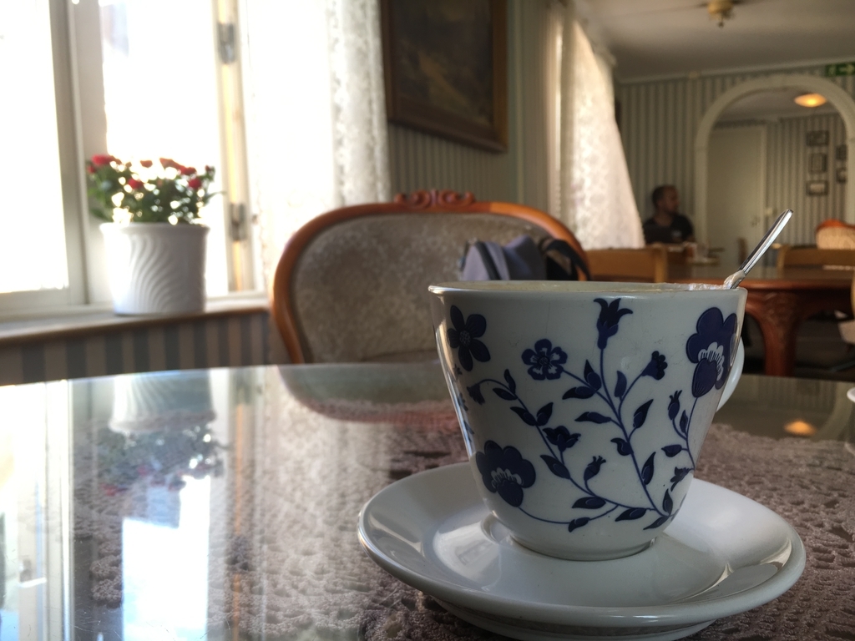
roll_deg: +1.9
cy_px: 320
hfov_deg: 61.7
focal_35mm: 29
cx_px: 428
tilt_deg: -4.8
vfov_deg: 48.2
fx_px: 716
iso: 25
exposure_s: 1/33
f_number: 2.2
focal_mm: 4.15
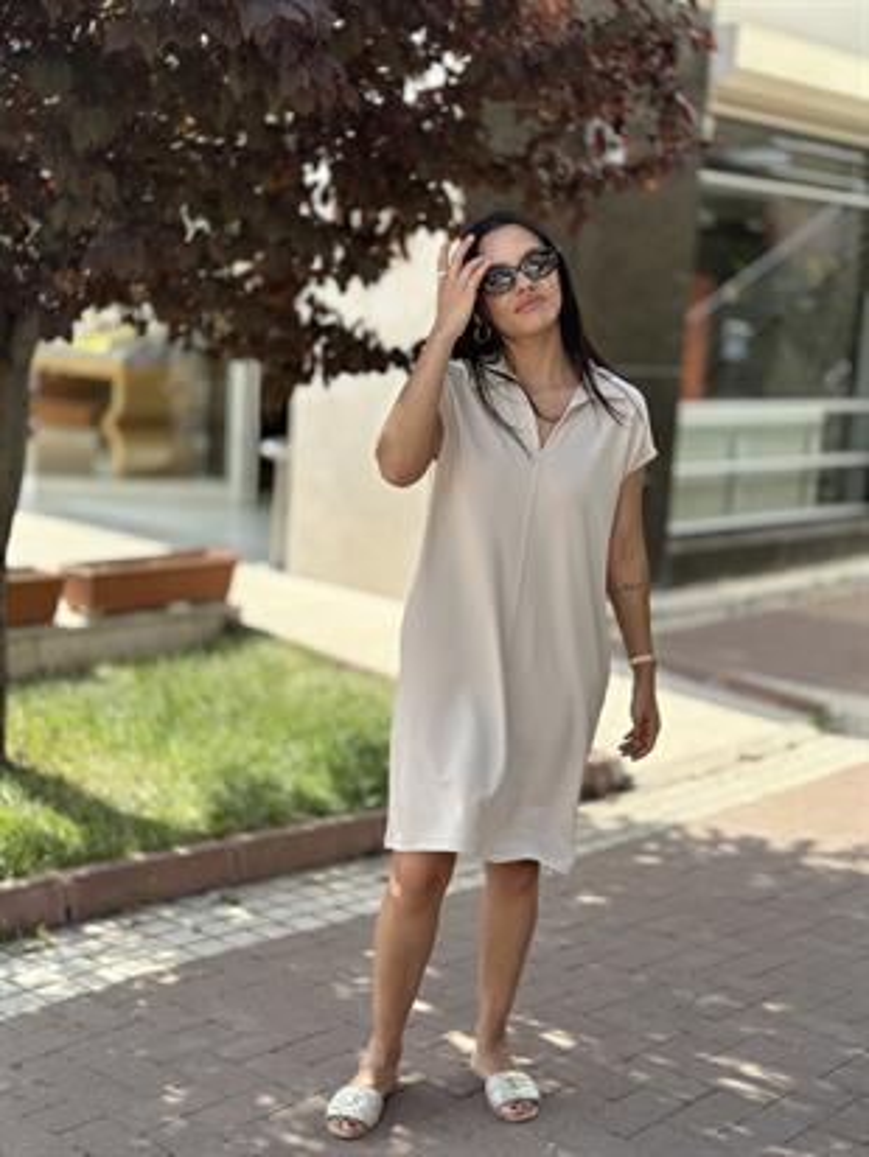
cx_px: 434
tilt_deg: -10.7
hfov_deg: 30.3
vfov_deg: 39.6
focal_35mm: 48
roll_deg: -3.7
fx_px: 1606
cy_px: 578
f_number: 1.78
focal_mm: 6.86
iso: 100
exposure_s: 1/1953
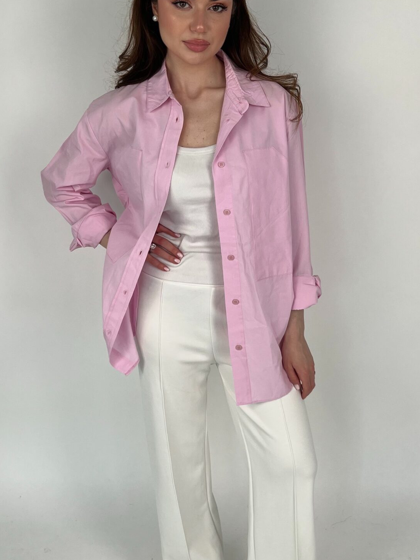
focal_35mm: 46
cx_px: 222
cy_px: 261
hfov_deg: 31.5
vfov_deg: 41.2
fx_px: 744
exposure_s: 1/189
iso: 40
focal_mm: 5.7
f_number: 1.5
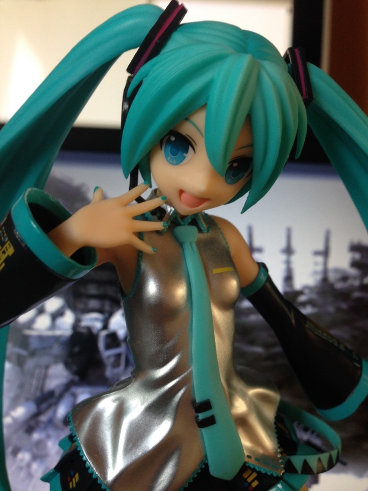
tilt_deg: -2.6
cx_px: 184
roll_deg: -1.8
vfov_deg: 55.4
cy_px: 246
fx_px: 468
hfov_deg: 42.9
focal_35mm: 33
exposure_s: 1/20
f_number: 2.4
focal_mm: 4.12
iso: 80
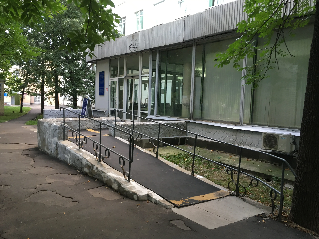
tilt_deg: -5.0
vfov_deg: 48.2
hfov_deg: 61.7
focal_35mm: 29
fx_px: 267
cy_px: 120
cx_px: 160
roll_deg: -1.8
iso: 80
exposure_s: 1/33
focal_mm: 4.15
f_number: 2.2
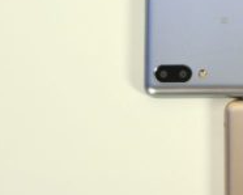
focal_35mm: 159
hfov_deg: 11.6
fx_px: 1141
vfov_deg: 9.7
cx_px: 364
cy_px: 180
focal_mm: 35
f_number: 10
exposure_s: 1/200
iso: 1600
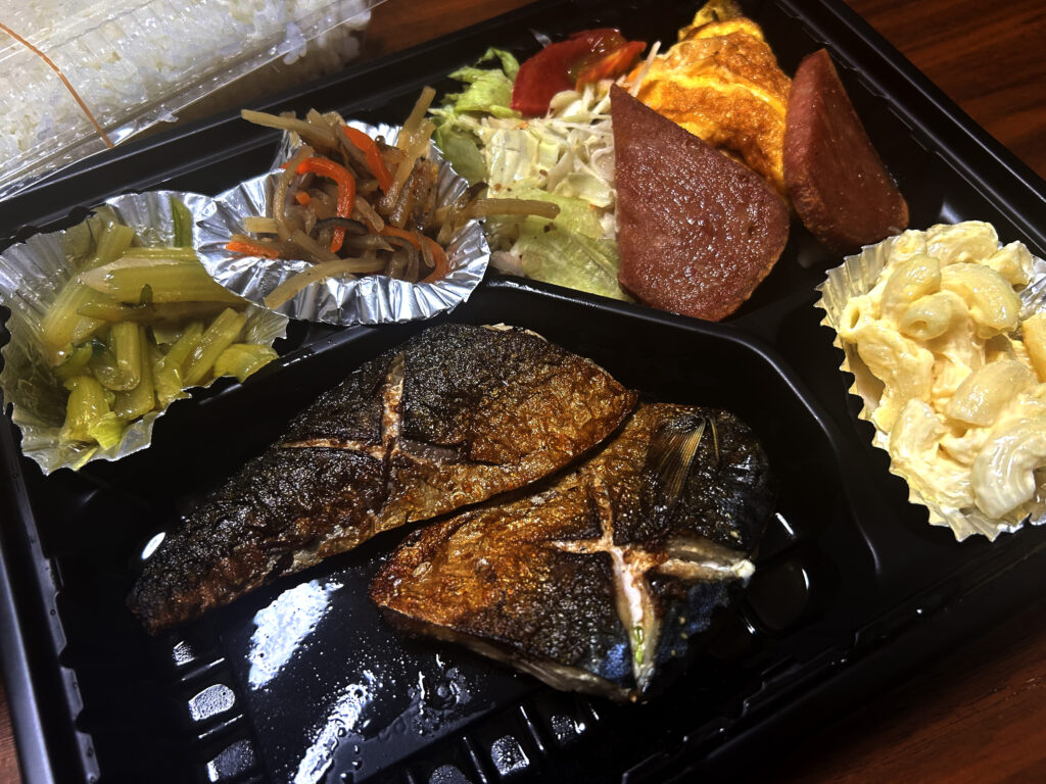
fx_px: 786
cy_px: 392
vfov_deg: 53.1
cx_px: 523
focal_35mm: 26
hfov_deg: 67.3
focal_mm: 5.7
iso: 160
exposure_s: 1/60
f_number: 1.5
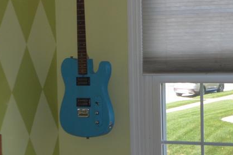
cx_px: 240
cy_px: 135
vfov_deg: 10.4
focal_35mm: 131
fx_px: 847
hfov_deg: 15.3
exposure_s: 1/125
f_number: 4
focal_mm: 18
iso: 140
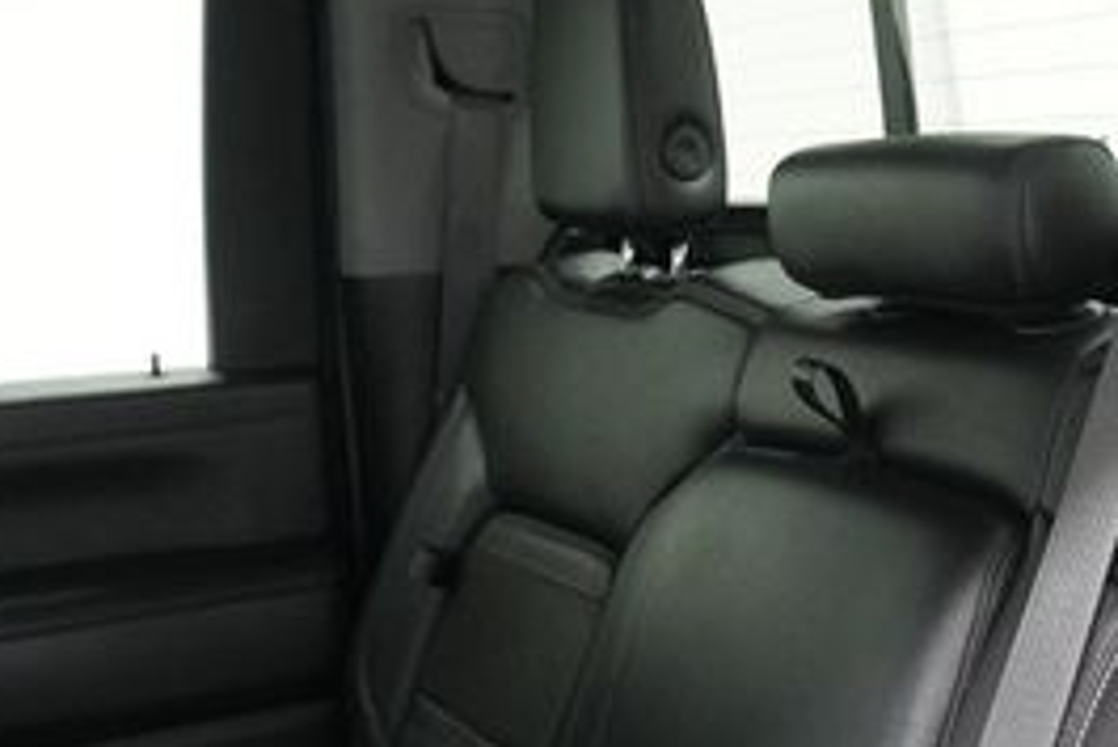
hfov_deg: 32.4
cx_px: 1050
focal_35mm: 58
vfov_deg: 23.4
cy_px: 374
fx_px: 1802
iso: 5000
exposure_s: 1/160
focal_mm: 16
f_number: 3.5
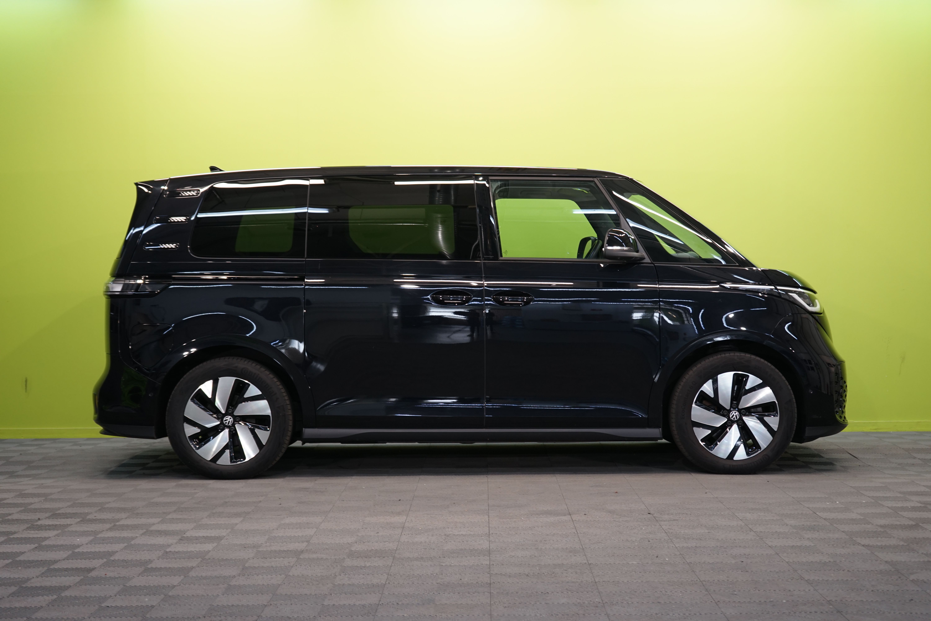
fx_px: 1577
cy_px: 310
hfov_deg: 32.9
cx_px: 466
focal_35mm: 61
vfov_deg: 22.3
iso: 500
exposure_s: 1/40
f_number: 5.6
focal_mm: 61
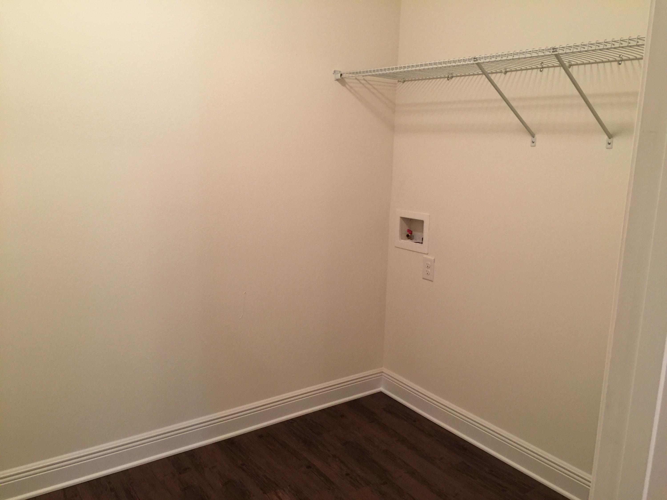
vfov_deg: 48.2
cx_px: 334
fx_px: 559
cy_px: 250
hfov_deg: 61.7
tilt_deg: -10.7
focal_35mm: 29
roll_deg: -1.7
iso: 80
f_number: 2.2
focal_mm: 4.15
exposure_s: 1/15
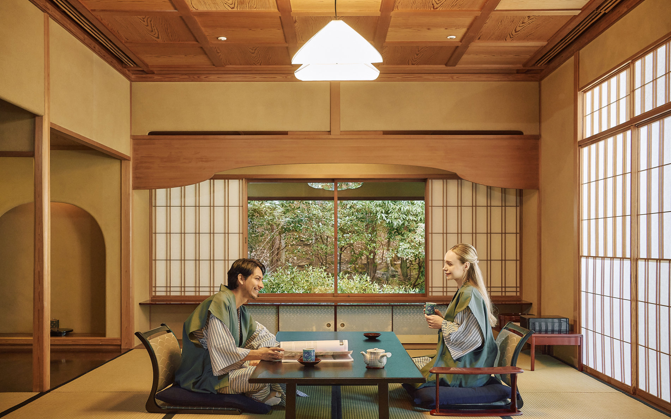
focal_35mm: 36
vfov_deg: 35.3
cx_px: 336
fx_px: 658
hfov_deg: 54.0
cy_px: 221
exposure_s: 1/50
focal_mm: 35
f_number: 5.6
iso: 1600
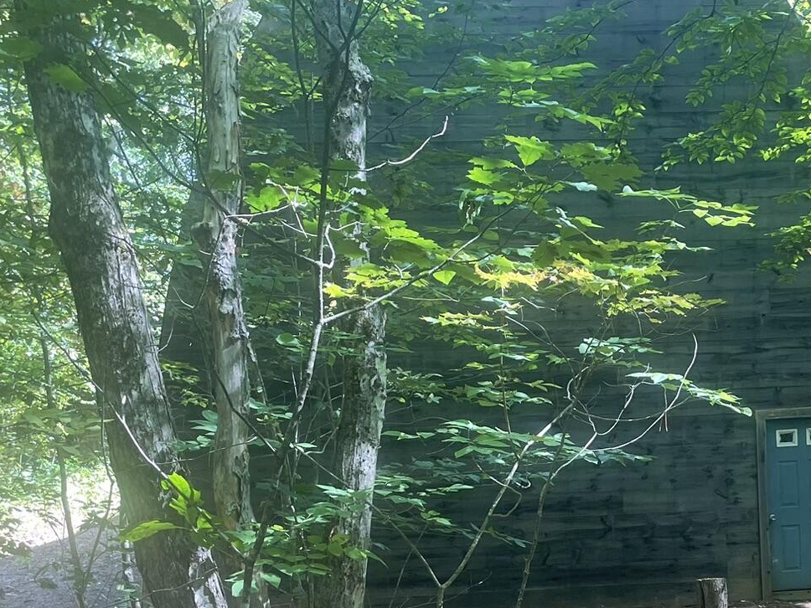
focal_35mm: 55
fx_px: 1289
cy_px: 554
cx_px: 606
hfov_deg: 34.2
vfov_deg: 25.7
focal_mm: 4.2
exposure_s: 1/121
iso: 80
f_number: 1.6
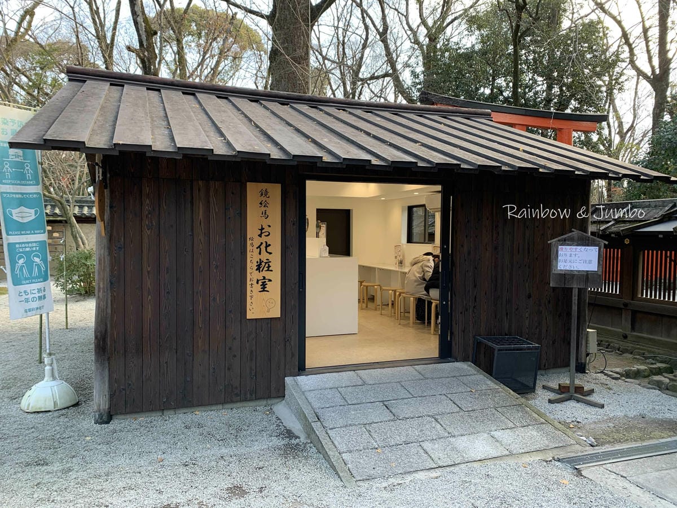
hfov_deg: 67.3
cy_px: 254
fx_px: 508
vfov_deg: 53.1
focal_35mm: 26
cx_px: 338
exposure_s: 1/121
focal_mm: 4.25
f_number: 1.8
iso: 40
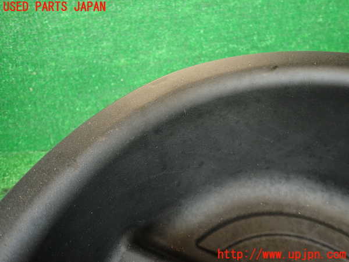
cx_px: 174
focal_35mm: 25
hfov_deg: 69.4
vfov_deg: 54.9
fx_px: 252
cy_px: 131
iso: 200
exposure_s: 1/50
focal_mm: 4.5
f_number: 2
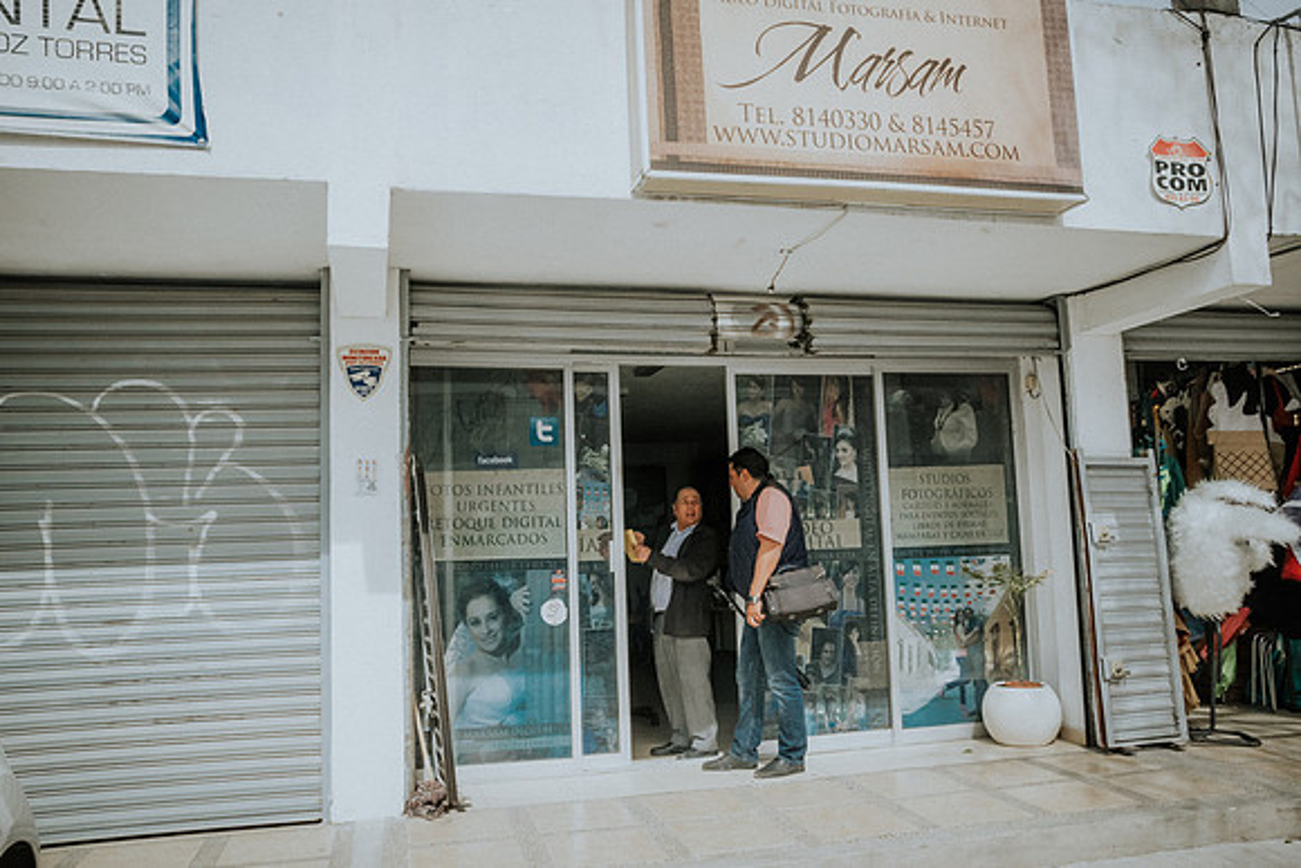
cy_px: 434
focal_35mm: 27
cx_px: 650
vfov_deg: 48.0
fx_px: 976
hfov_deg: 67.4
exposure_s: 1/640
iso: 1000
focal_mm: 18
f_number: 13
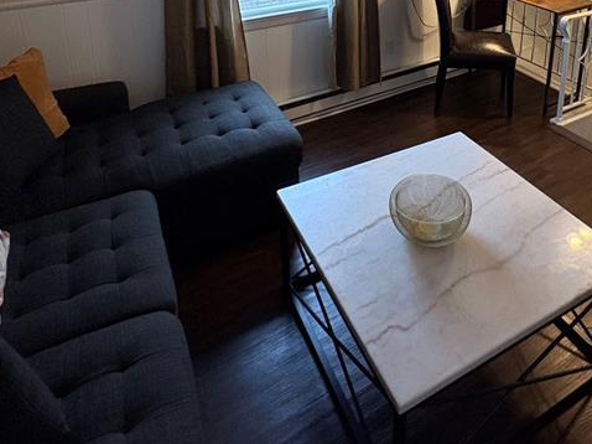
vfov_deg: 40.2
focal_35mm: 30
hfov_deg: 59.1
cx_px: 378
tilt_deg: -15.0
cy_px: -14
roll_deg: -0.6
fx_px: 513
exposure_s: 1/120
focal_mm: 2.22
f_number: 2.2
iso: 400
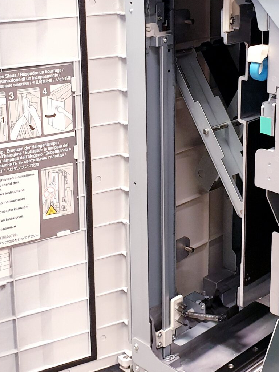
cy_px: 105
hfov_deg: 22.6
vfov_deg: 29.5
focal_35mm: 65
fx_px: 699
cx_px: 146
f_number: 2.4
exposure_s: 1/25
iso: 320
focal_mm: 4.3
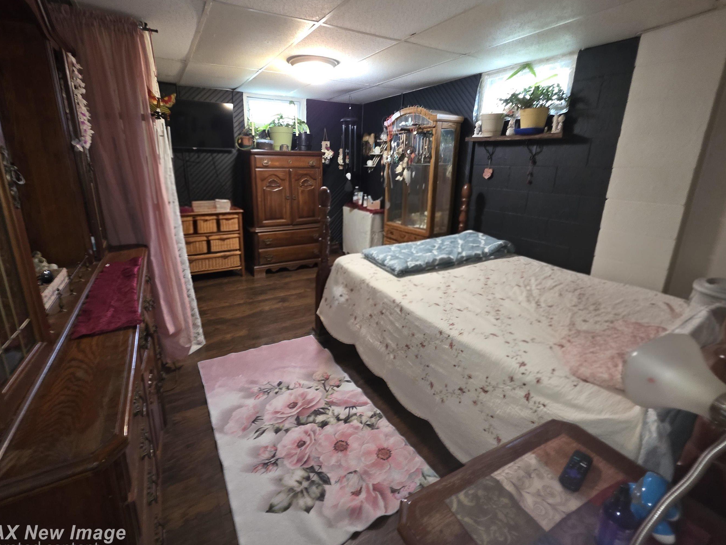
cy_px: 250
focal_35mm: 15
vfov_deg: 81.6
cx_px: 338
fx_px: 315
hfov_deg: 98.0
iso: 1250
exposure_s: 1/10
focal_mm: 2.2
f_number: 1.9
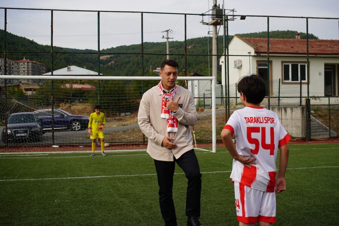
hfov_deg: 41.1
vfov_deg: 28.1
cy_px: 113
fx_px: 452
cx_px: 170
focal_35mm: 48
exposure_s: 1/200
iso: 100
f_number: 8
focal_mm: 48
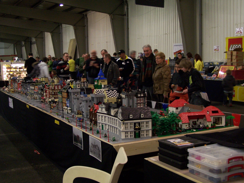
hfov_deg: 37.5
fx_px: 359
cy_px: 92
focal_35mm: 51
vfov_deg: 28.6
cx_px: 122
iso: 140
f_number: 3
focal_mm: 8.5
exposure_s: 1/8
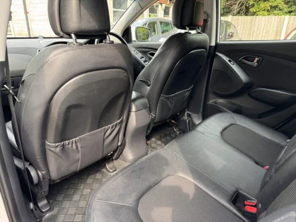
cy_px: 111
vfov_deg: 56.8
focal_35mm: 24
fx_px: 205
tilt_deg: -22.0
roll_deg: -1.2
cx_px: 148
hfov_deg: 71.6
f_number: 1.78
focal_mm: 6.76
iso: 160
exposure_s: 1/121
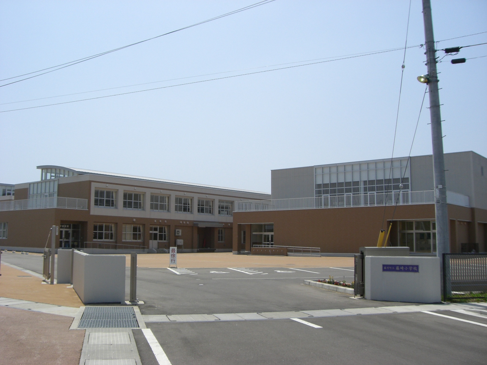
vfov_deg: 37.7
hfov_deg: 49.0
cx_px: 244
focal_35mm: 38
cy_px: 182
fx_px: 535
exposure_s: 1/1000
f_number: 4.3
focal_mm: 6.2
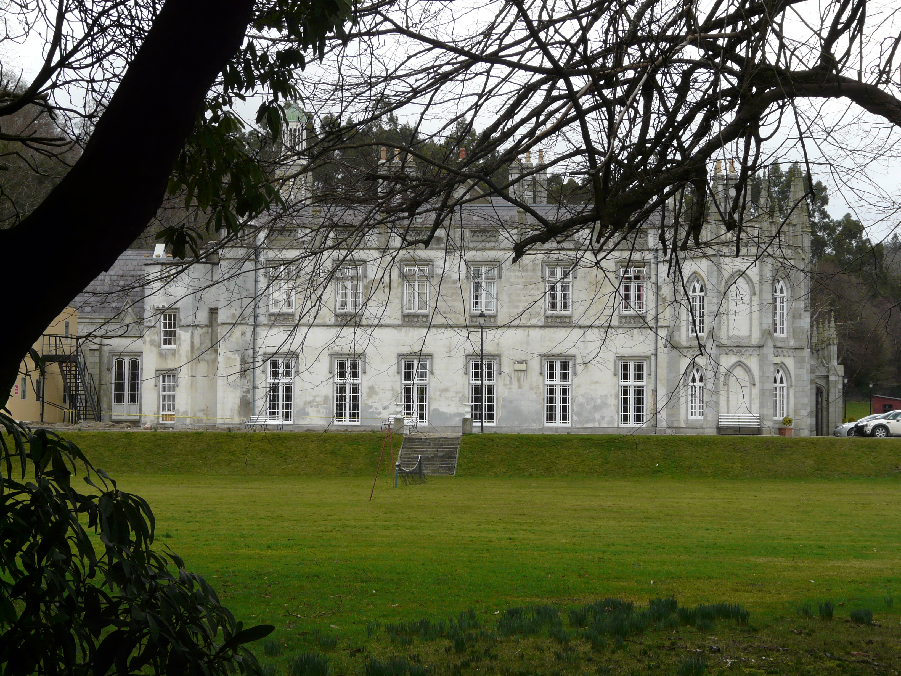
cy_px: 338
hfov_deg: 24.7
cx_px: 450
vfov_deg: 18.7
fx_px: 2056
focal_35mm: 79
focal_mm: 12.9
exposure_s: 1/200
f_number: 4.5
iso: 100
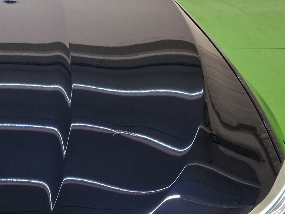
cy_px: 22
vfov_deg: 25.3
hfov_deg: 31.6
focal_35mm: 56
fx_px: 461
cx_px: -3
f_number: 1.8
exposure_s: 1/100
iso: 100
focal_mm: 6.4
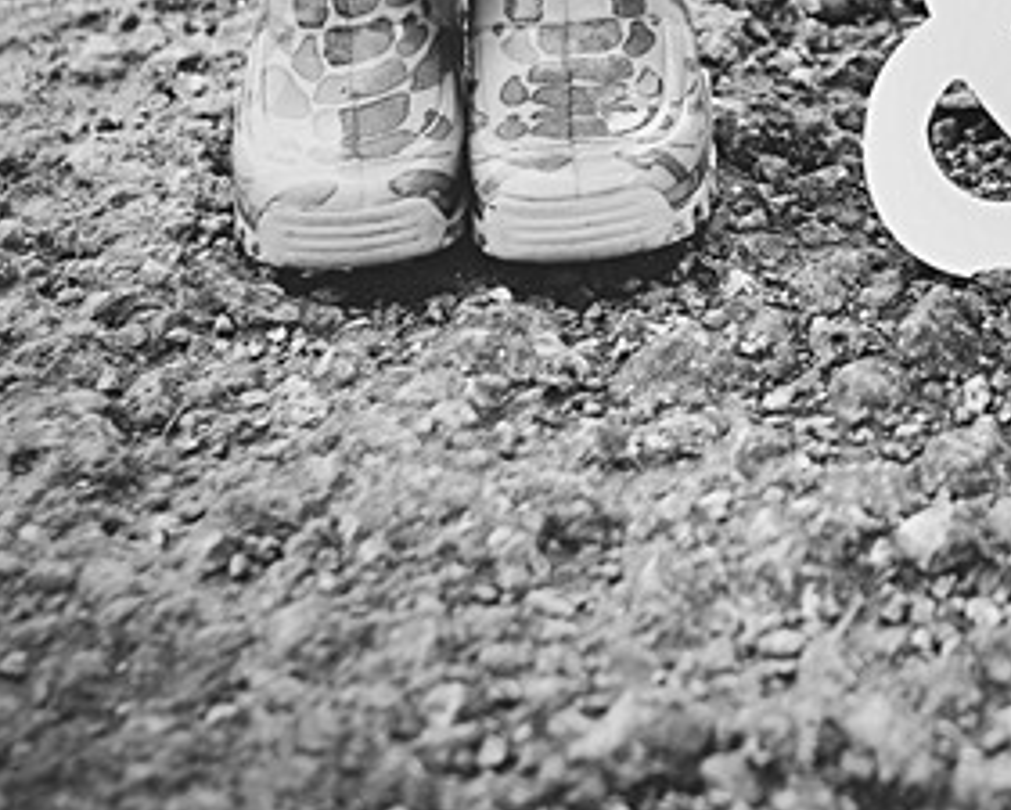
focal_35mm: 120
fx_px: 3592
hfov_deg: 15.7
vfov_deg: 12.6
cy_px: -122
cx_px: 993
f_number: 2.2
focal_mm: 30
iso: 320
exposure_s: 1/1600
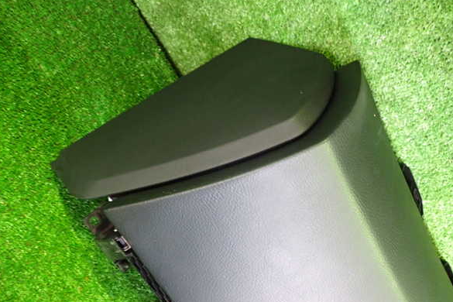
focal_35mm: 32
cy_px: 152
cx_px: 221
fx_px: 403
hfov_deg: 58.7
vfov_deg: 41.1
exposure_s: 1/20
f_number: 2.3
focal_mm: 5.4
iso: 800
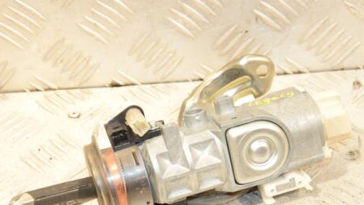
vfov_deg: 12.2
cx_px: 179
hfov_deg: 21.6
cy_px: 151
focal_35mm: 99
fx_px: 955
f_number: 7.1
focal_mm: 48
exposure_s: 1/200
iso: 1600
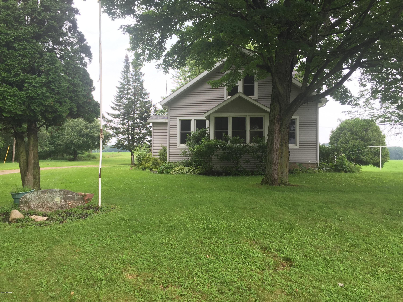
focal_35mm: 29
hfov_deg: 61.7
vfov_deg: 48.2
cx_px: 202
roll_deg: -1.5
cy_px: 151
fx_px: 338
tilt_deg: +2.9
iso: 32
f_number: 2.2
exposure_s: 1/186
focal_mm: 4.15
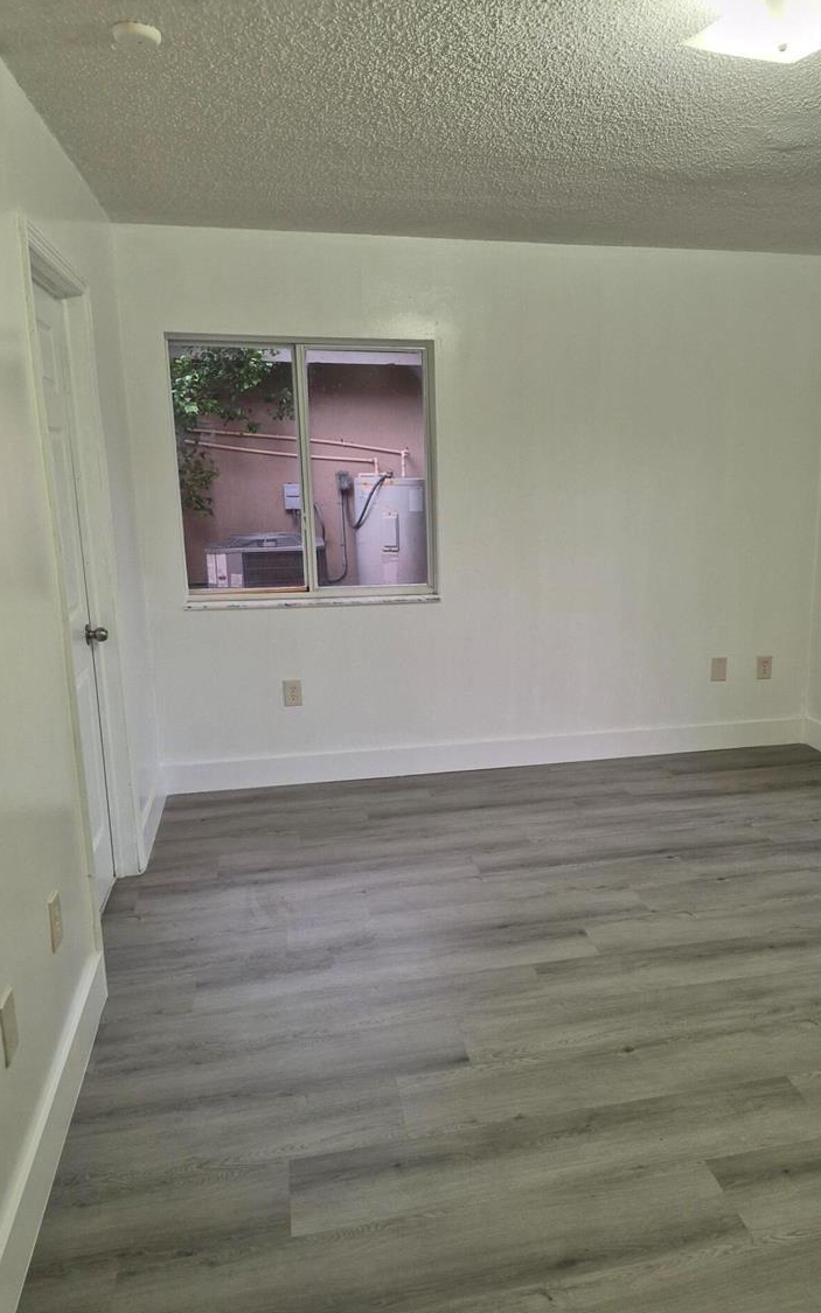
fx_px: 931
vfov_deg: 70.4
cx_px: 513
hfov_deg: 47.2
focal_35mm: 26
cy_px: 686
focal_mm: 5.4
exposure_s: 1/120
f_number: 1.8
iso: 320
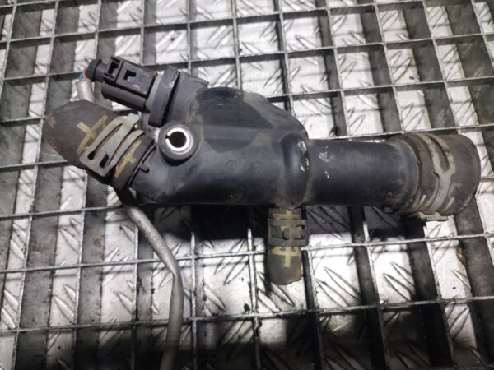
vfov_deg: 54.9
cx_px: 247
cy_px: 185
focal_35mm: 25
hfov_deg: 69.4
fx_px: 357
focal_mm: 5.23
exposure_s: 1/50
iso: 200
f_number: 1.8
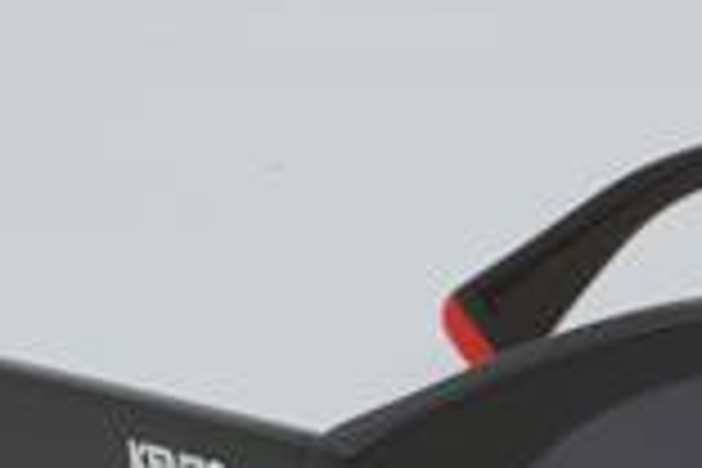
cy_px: 504
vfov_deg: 7.1
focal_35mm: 192
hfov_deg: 10.7
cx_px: 608
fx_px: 3744
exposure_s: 1/3
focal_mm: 50
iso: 100
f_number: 32
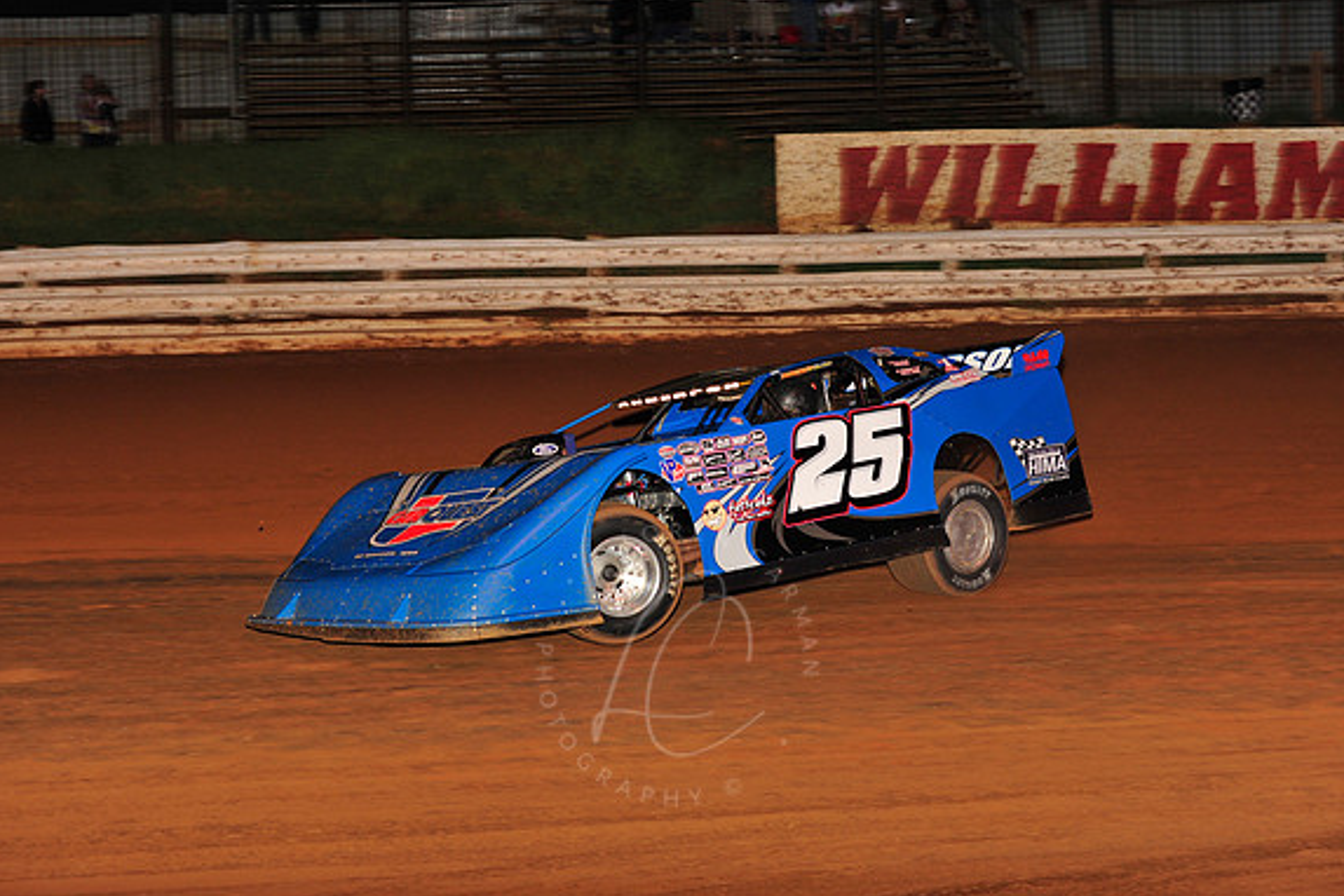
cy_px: 448
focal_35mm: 87
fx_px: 3248
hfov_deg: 23.4
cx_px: 676
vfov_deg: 15.7
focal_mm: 86
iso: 800
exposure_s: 1/320
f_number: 6.3
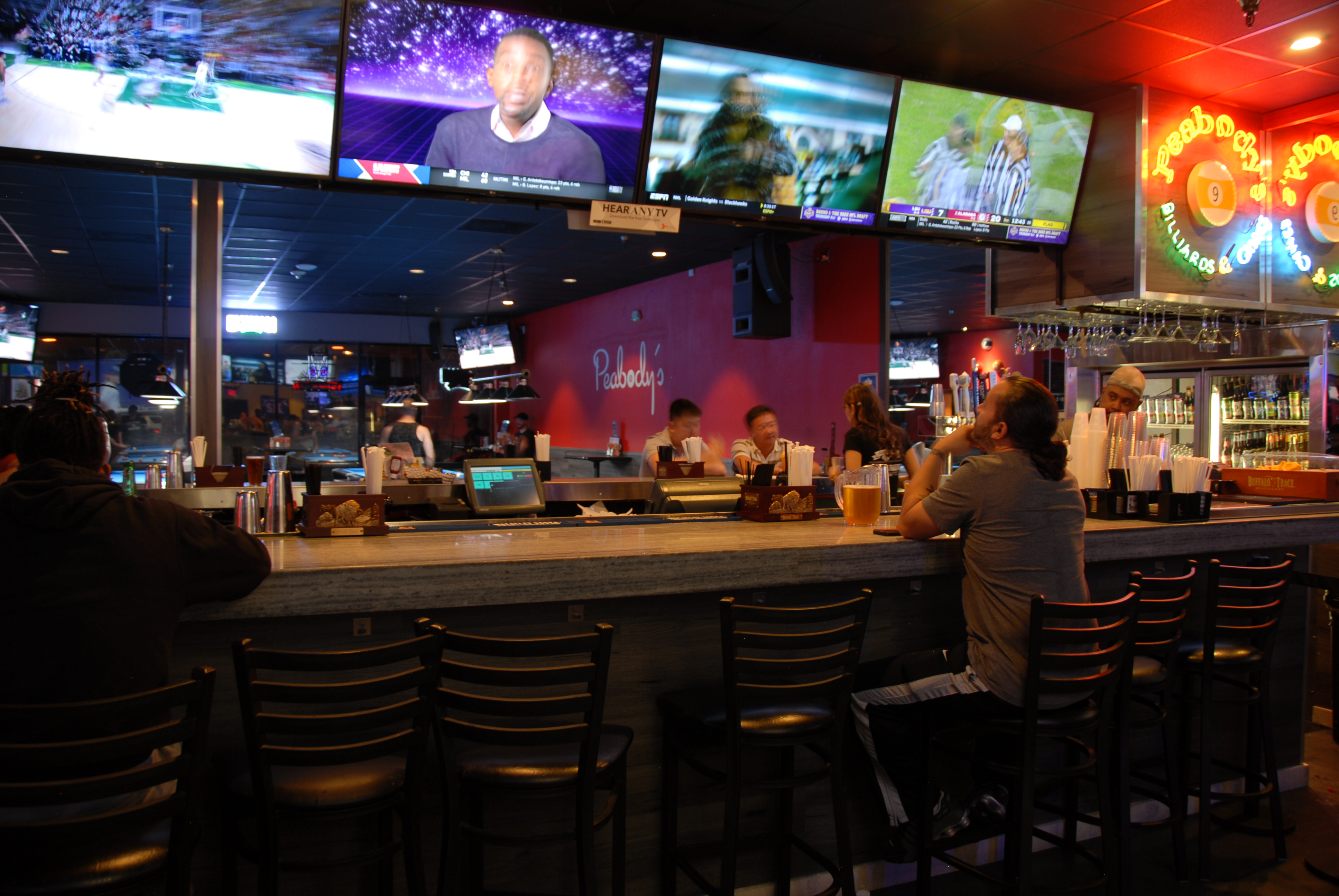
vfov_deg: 48.0
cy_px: 448
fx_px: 1005
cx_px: 670
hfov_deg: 67.3
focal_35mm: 27
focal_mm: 18
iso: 100
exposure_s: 1/2
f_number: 3.5
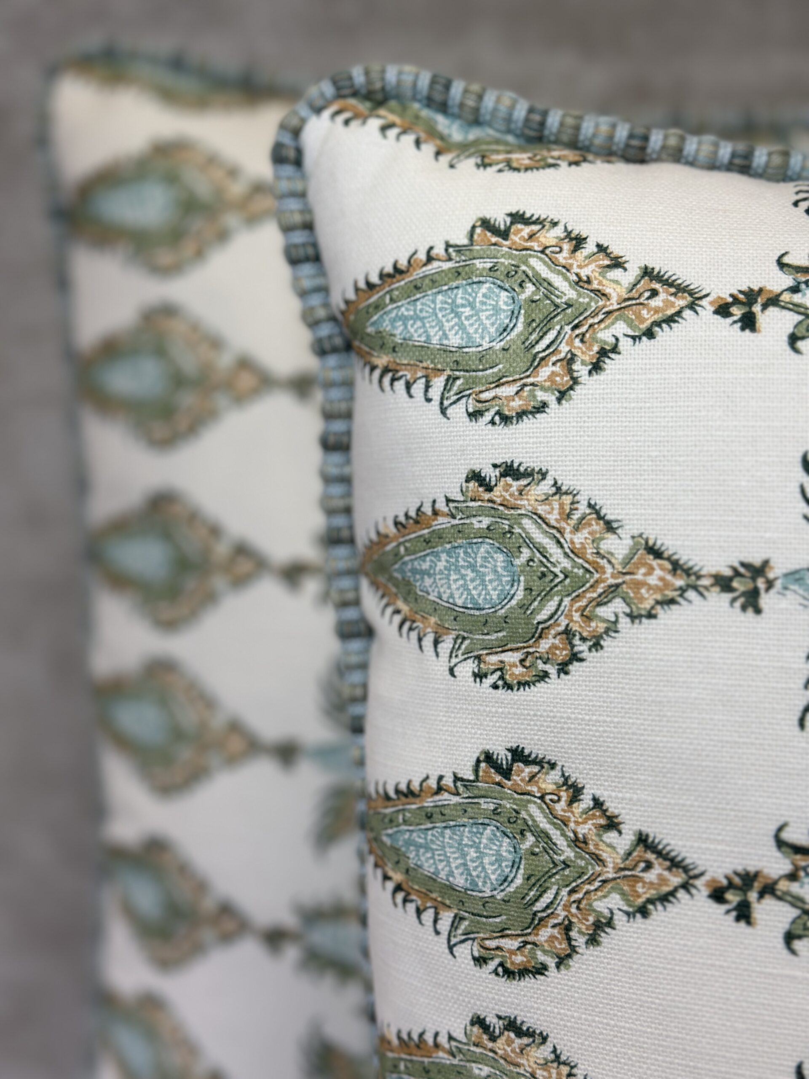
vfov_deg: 39.7
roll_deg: +1.0
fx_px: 1496
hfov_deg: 30.3
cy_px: 540
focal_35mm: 48
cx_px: 404
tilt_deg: -18.4
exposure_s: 1/433
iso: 80
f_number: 1.78
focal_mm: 6.86
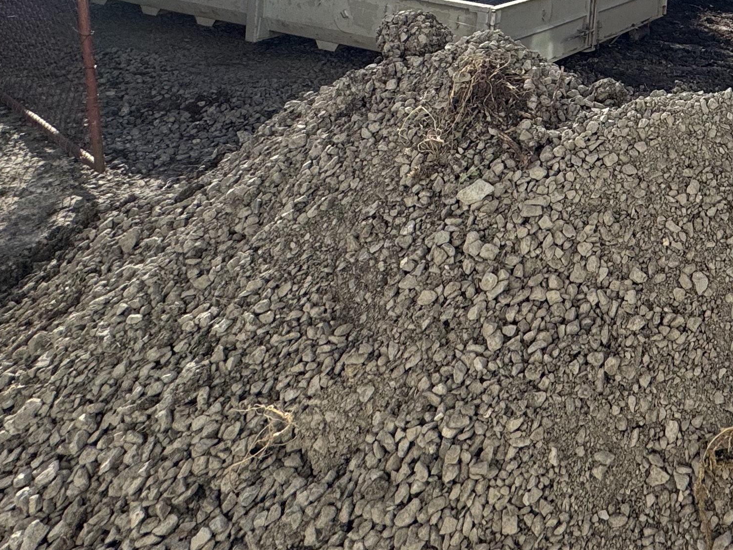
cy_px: -165
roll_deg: -1.2
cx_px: 826
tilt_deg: +2.7
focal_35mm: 38
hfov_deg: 39.2
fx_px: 805
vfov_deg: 30.0
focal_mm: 2.22
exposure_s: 1/2146
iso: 50
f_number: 2.2
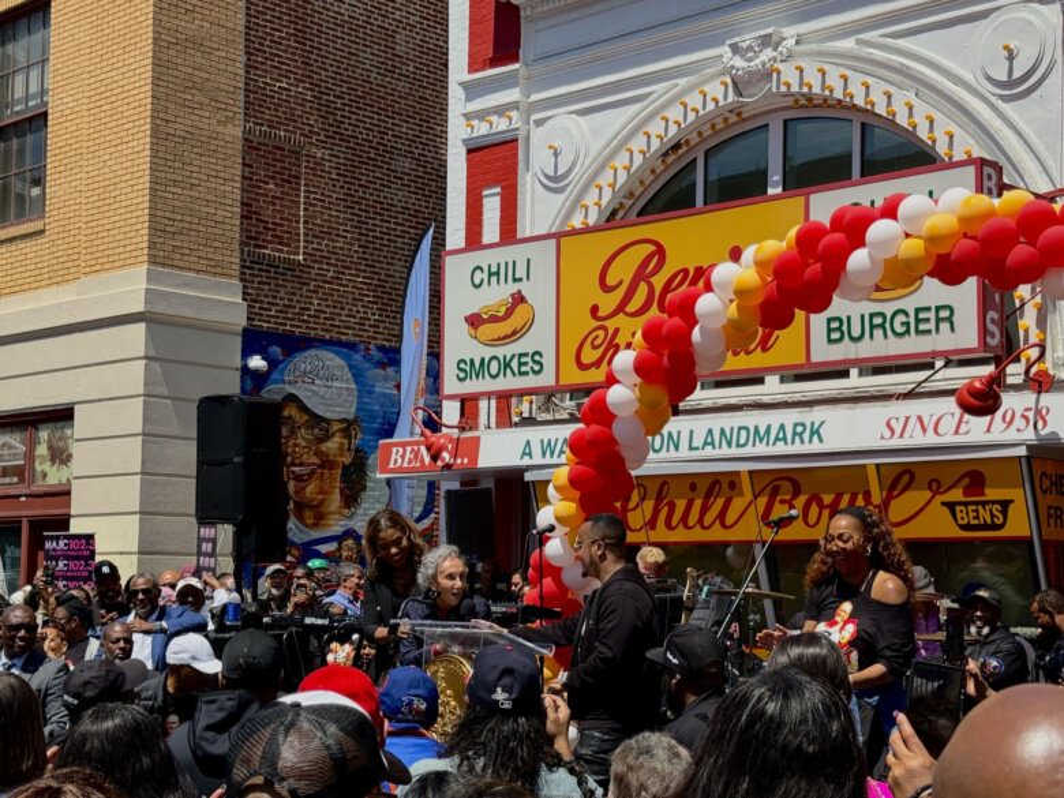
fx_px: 1475
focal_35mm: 48
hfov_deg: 39.7
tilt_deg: +6.2
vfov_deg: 30.3
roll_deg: -0.9
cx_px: 532
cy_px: 399
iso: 64
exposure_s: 1/3096
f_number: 1.78
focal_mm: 6.76
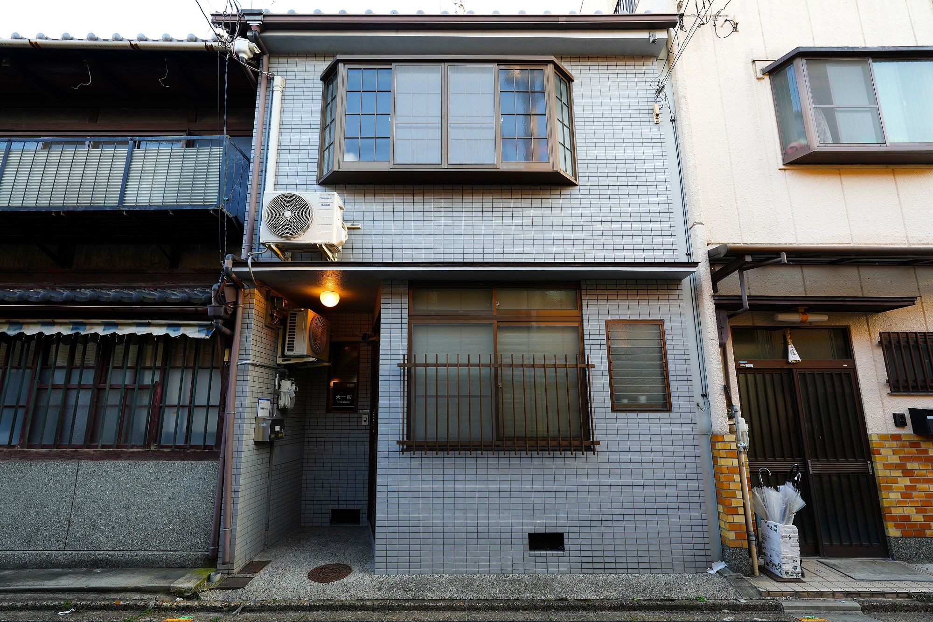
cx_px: 466
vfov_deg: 73.7
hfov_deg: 96.7
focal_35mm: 16
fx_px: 415
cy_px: 311
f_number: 8
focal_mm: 16
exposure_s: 1/6
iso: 100
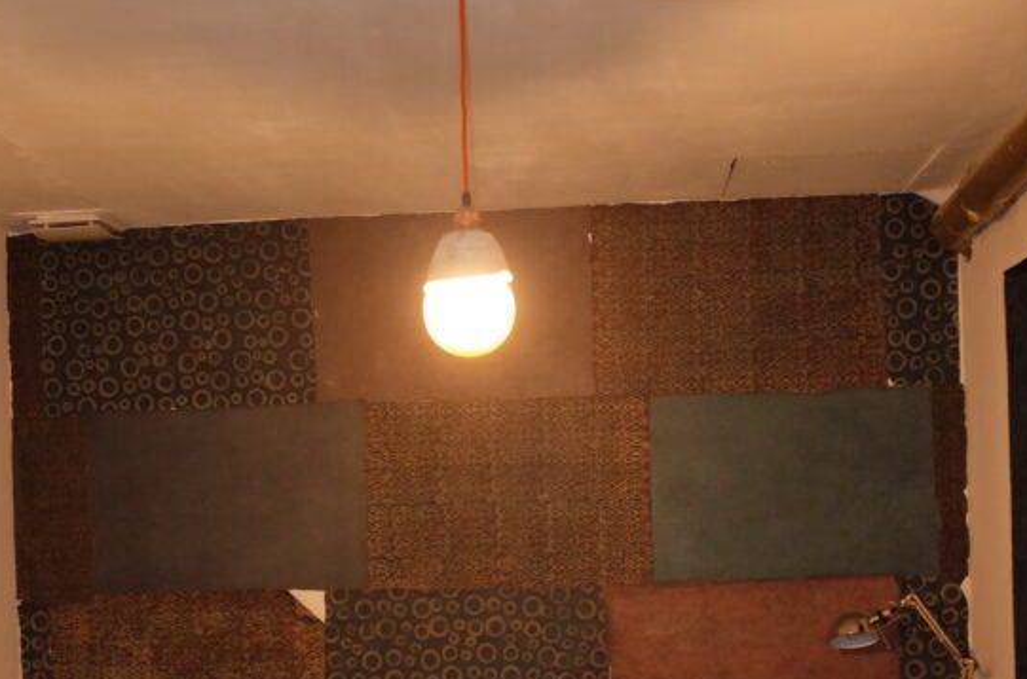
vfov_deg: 25.1
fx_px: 1508
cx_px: 505
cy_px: 516
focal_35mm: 53
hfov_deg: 37.6
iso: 1600
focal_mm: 18.3
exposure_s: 1/40
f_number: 2.8
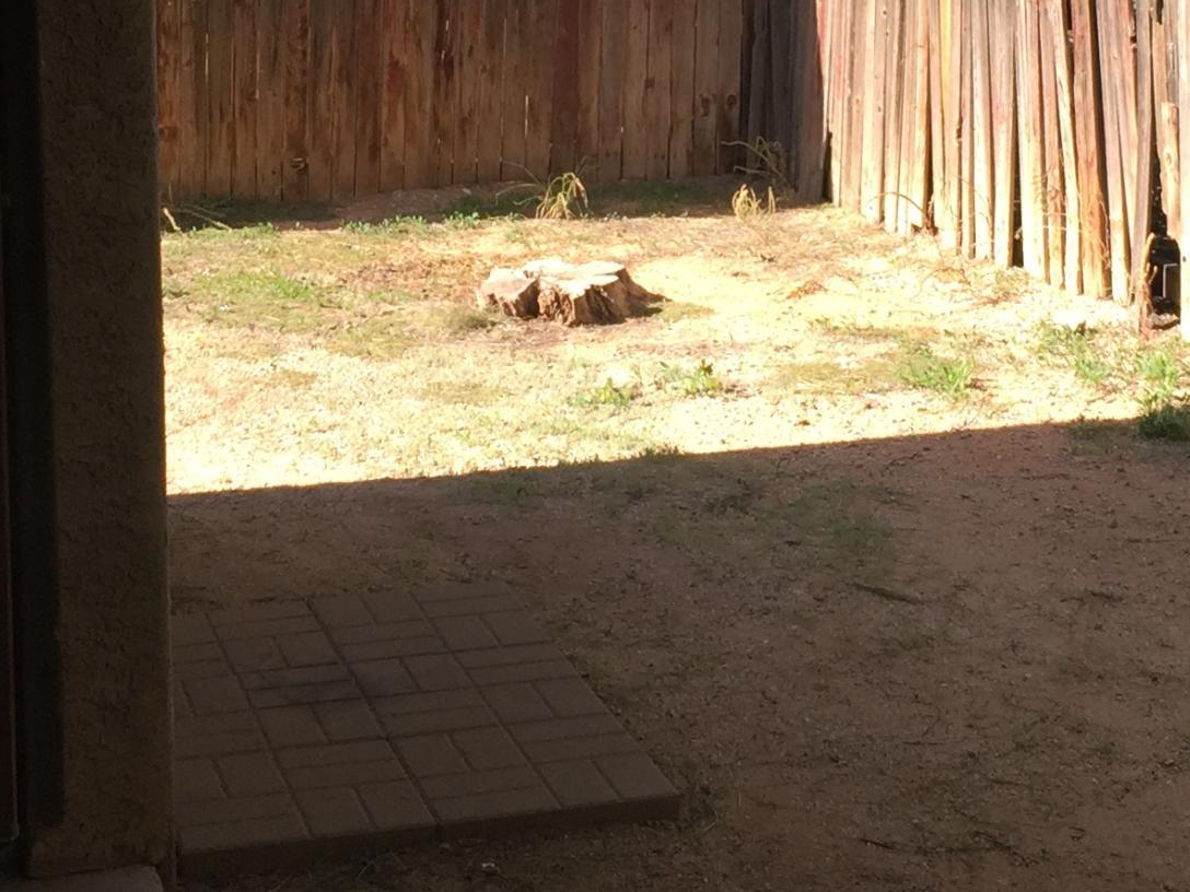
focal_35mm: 80
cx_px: 739
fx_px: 2750
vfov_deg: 18.3
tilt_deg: -6.5
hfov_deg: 24.4
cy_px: 206
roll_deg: +1.6
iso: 32
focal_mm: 4.15
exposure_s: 1/507
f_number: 2.2
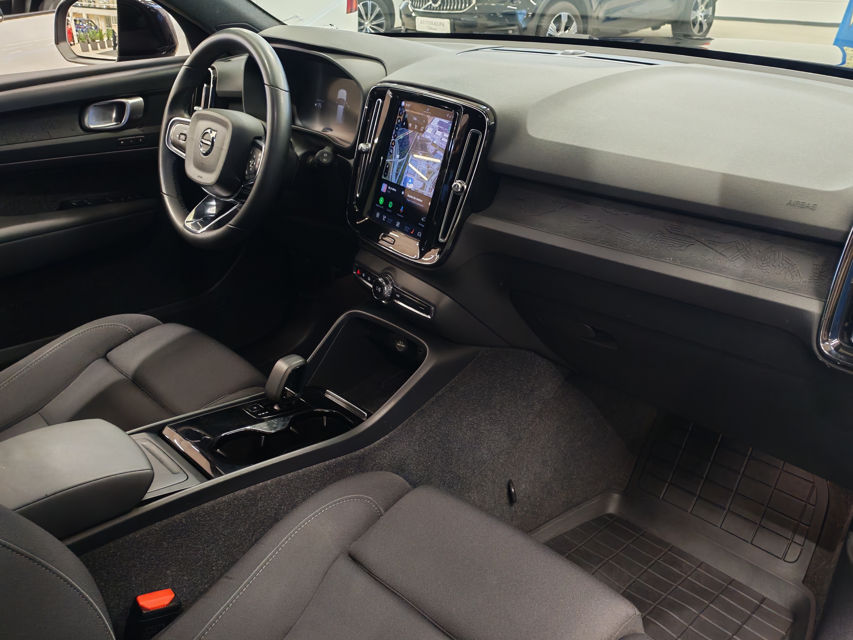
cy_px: 320
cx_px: 426
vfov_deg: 44.2
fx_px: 789
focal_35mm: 32
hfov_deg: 56.8
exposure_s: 1/50
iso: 1000
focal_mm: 6.12
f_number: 1.9
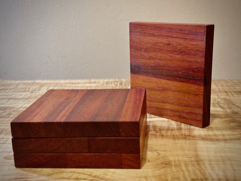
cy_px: 90
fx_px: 362
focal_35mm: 52
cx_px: 120
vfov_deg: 28.0
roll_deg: +2.6
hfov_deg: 36.8
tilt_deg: -15.7
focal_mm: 5.96
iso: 250
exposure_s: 1/30
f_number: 1.6
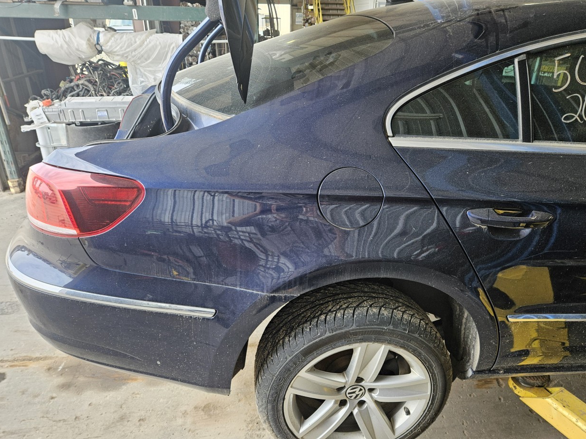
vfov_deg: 56.8
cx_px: 296
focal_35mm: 24
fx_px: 406
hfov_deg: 71.6
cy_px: 210
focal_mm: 5.4
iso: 80
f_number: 1.8
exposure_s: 1/207
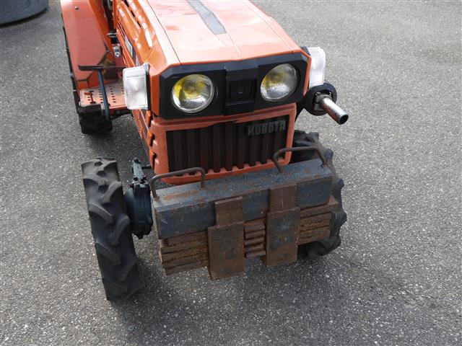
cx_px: 231
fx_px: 534
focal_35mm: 40
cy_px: 173
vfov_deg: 36.0
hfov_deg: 46.8
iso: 100
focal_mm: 20
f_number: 5.6
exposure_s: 1/200
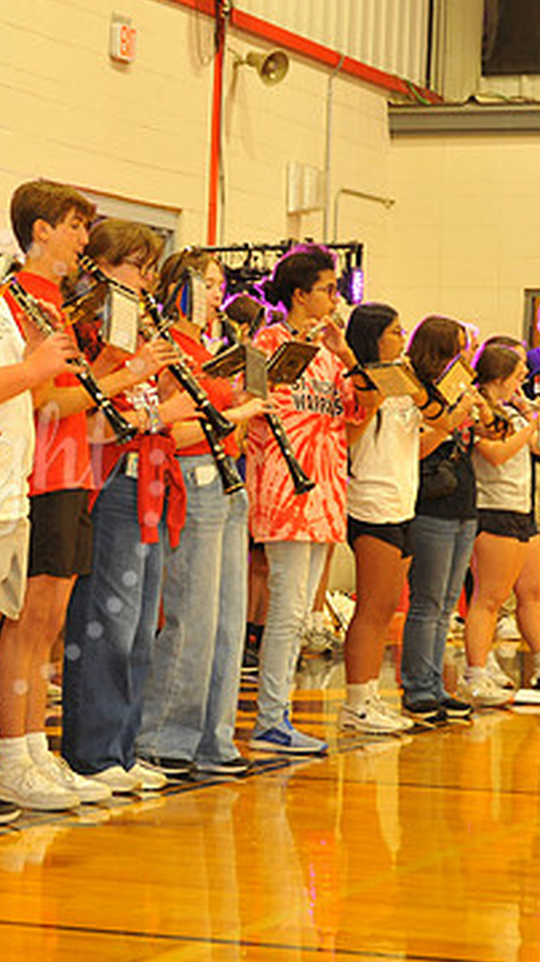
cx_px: -91
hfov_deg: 8.9
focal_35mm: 135
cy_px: 462
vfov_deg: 15.9
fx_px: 3443
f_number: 6.3
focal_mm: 80
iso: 2000
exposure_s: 1/50
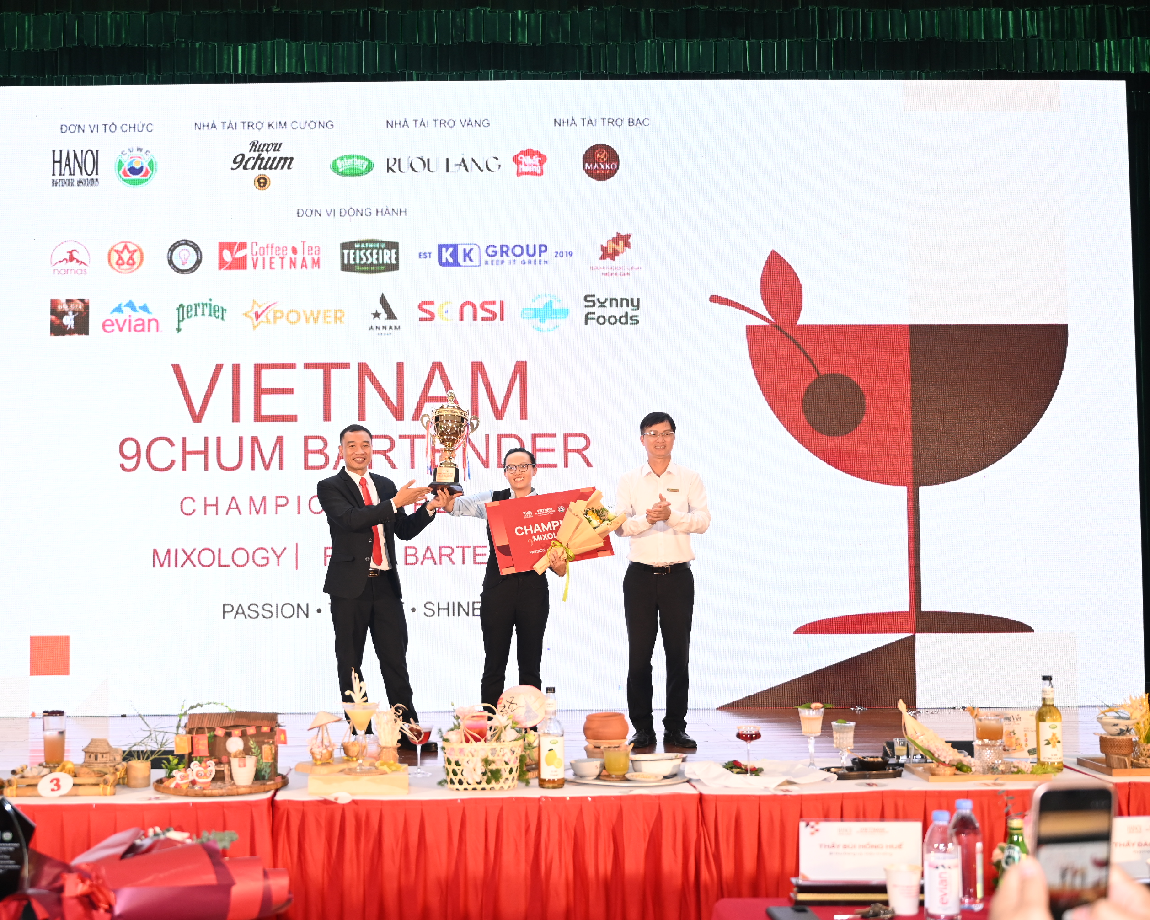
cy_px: 460
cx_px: 483
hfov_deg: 41.9
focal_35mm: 44
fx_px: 1498
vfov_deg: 34.2
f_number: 4
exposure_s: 1/200
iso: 640
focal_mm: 39
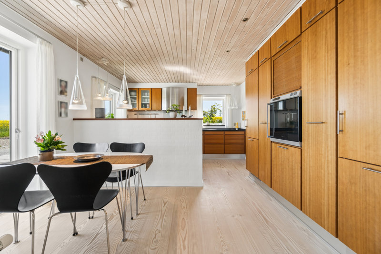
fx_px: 159
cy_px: 127
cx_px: 190
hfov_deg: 100.4
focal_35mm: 15
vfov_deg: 77.3
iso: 200
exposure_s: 1/50
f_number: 8
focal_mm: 10
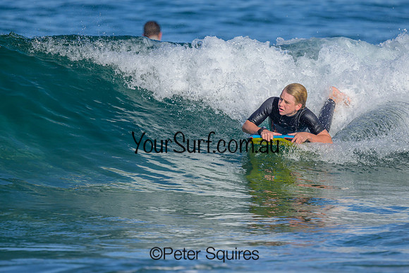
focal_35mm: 1010
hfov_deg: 2.0
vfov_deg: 1.4
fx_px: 11472
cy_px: 139
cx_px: 231
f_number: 6.3
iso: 220
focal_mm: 800
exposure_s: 1/2000
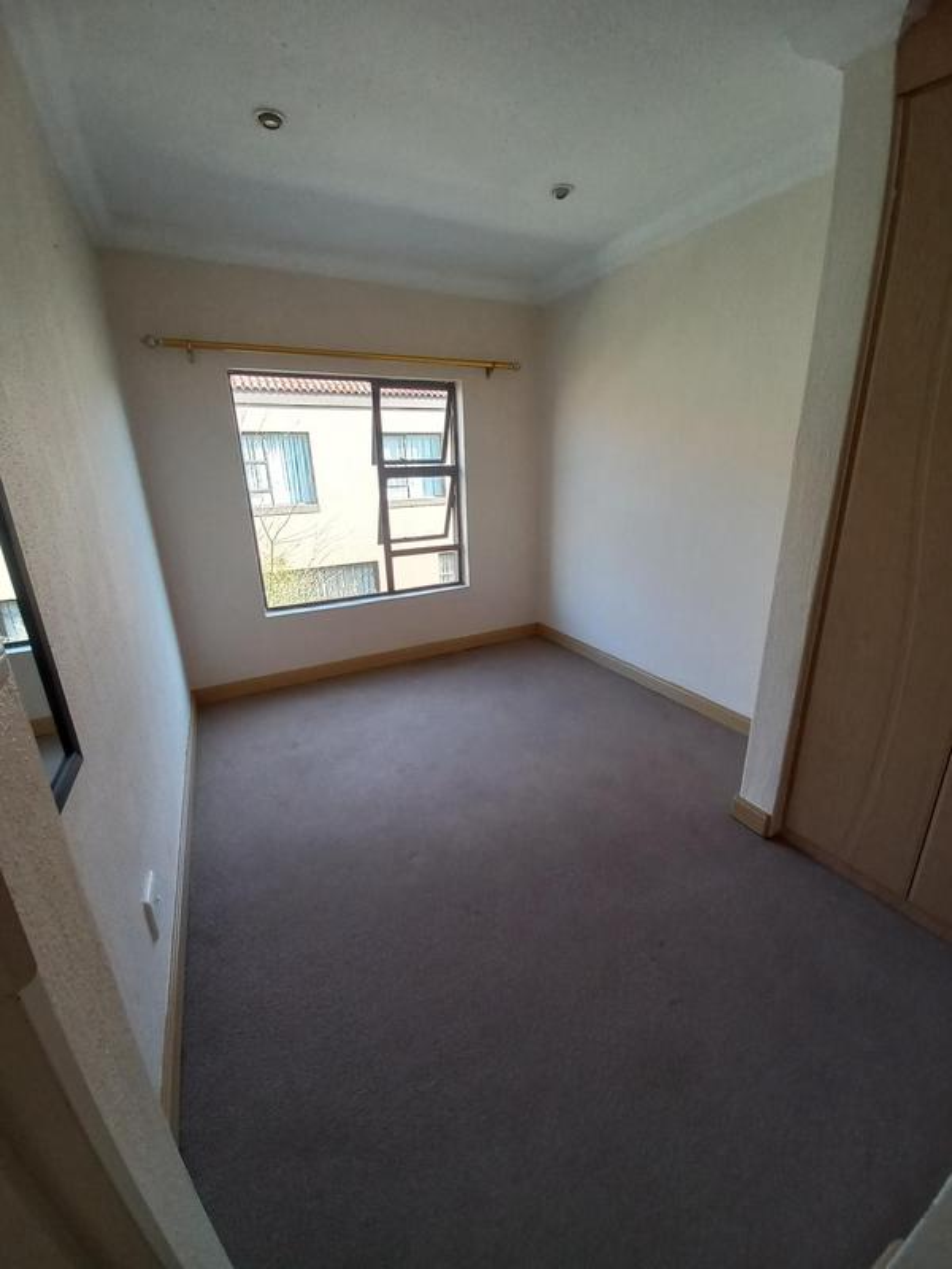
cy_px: 634
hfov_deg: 89.9
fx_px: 477
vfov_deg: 106.2
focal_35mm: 13
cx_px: 476
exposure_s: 1/100
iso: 100
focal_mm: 1.42
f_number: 2.2
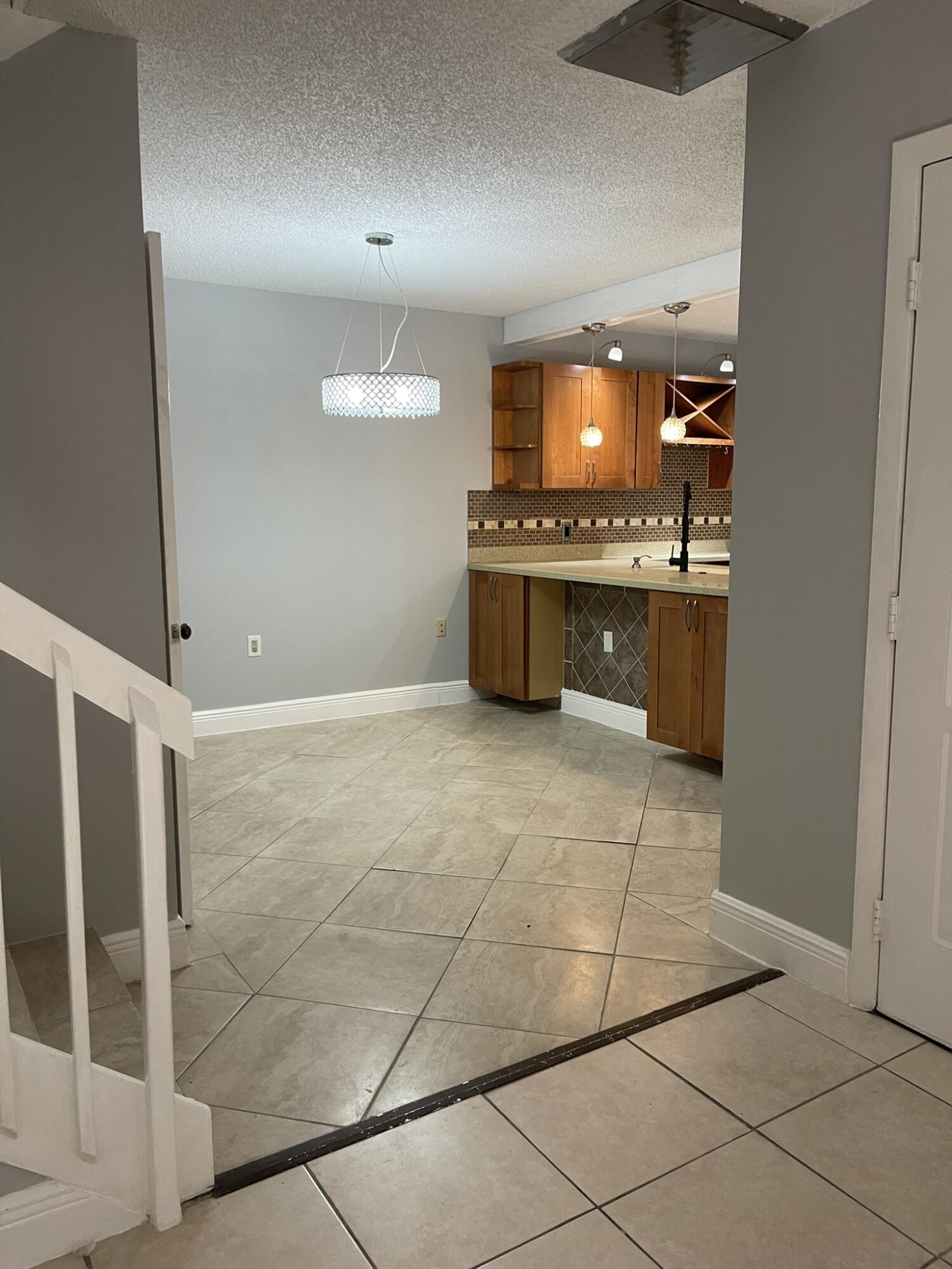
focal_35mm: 25
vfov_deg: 69.4
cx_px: 476
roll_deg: +2.1
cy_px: 634
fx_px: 917
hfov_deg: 54.9
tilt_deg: -5.0
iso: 100
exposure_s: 1/60
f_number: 1.6
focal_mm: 5.1
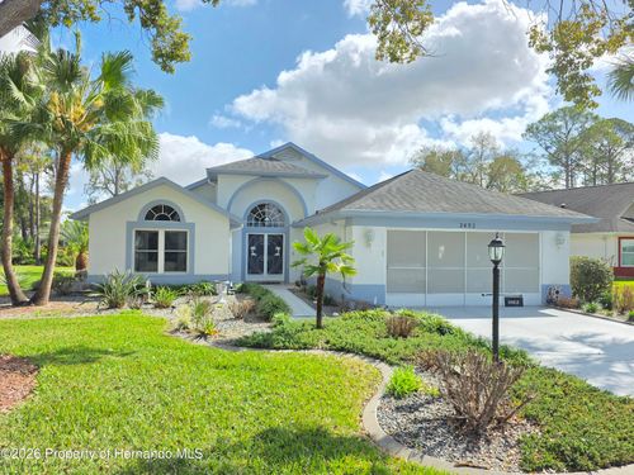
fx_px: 421
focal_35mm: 23
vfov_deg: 58.9
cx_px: 317
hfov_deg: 73.9
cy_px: 238
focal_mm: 6.3
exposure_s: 1/3203
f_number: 1.7
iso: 80
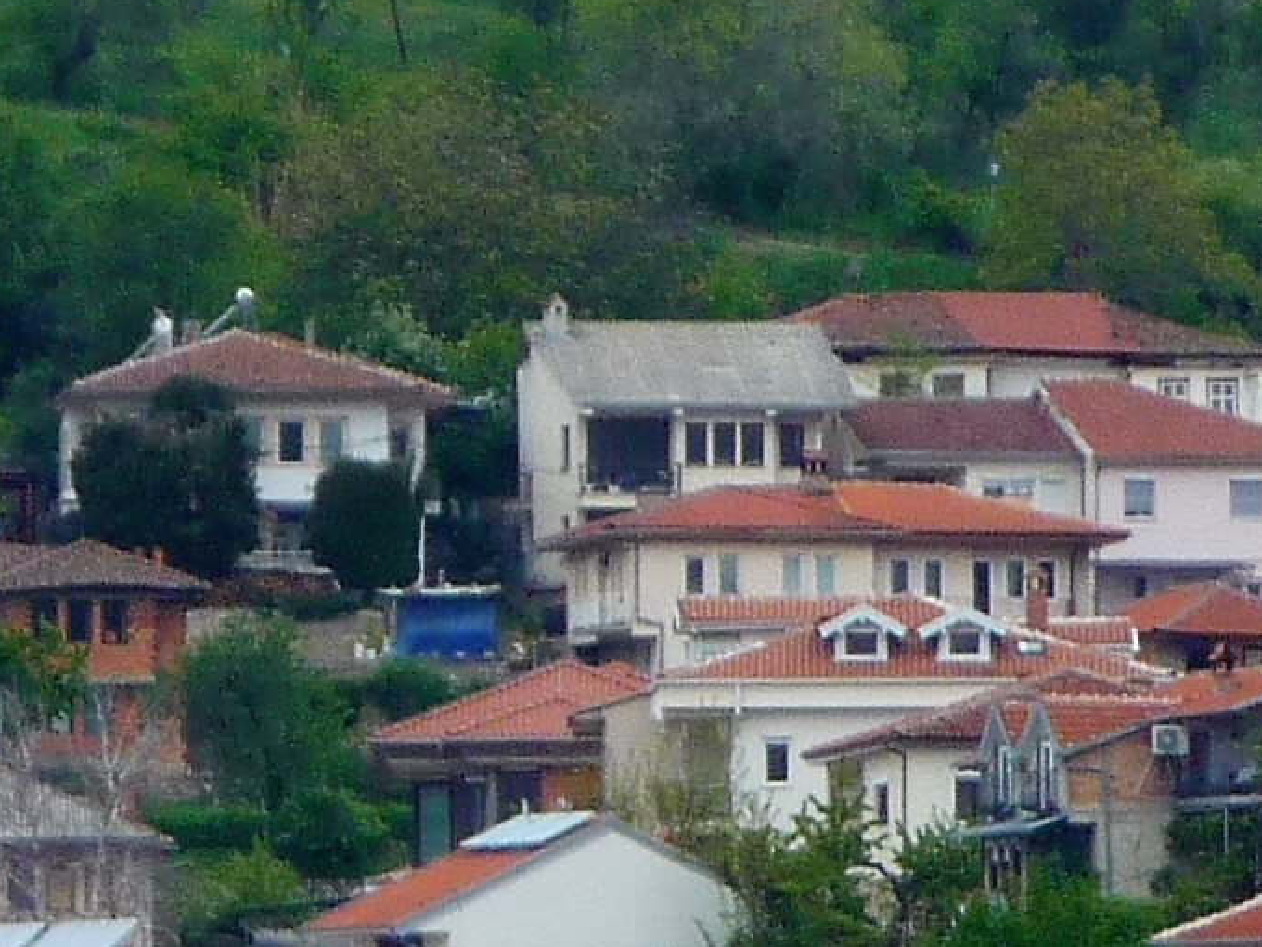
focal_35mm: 1342
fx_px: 48925
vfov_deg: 1.1
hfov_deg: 1.5
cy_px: 927
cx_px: -226
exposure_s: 1/320
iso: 100
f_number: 4.9
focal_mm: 45.4
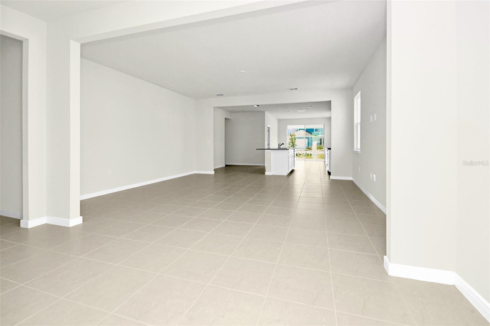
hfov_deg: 100.4
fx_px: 204
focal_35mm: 15
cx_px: 245
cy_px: 163
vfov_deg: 77.3
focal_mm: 10
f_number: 10
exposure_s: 1/60
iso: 800
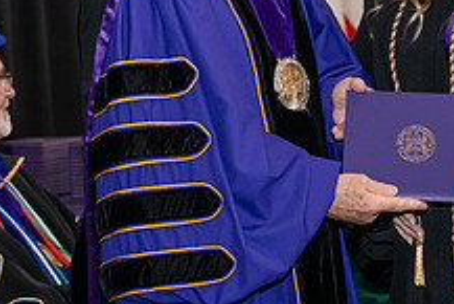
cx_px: 278
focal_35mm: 187
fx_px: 2360
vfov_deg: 7.3
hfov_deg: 11.0
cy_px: -12
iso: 2500
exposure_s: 1/200
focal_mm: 70
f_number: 5
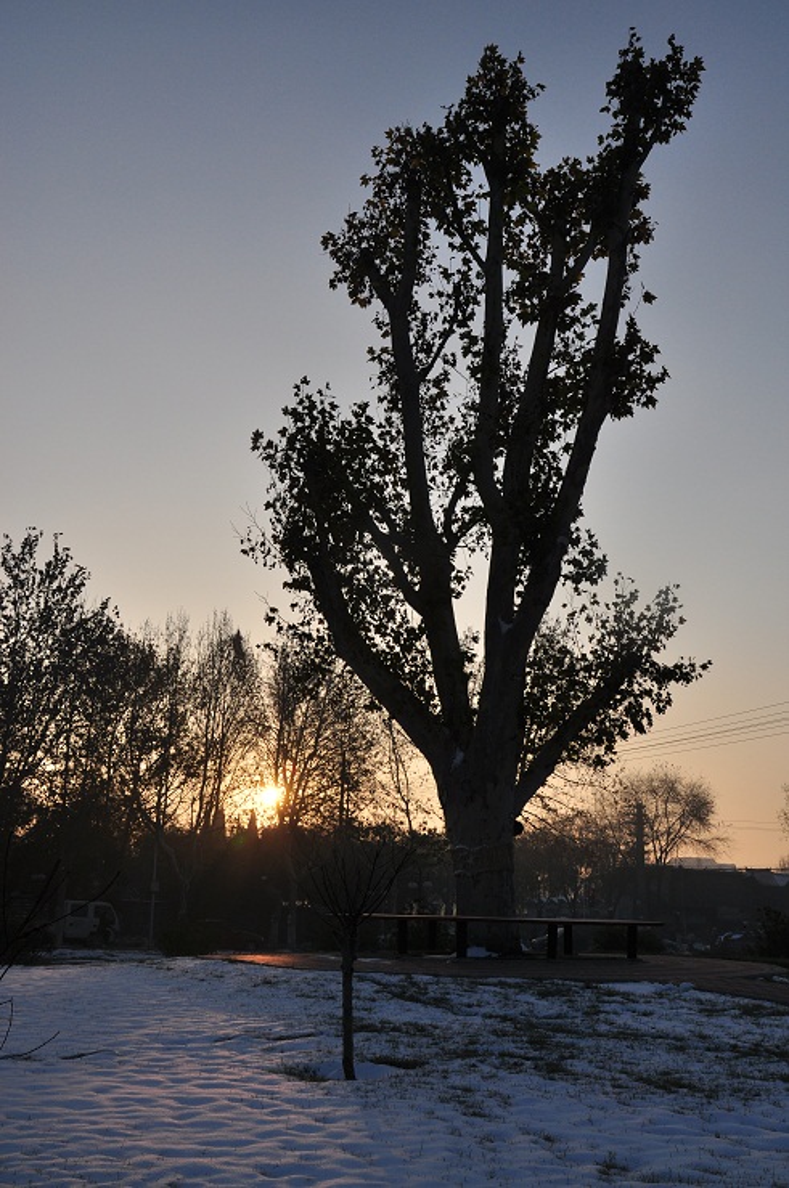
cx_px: 394
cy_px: 594
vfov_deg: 57.3
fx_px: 1088
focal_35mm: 33
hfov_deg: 39.8
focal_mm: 22
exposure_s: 1/1000
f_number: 8
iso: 200
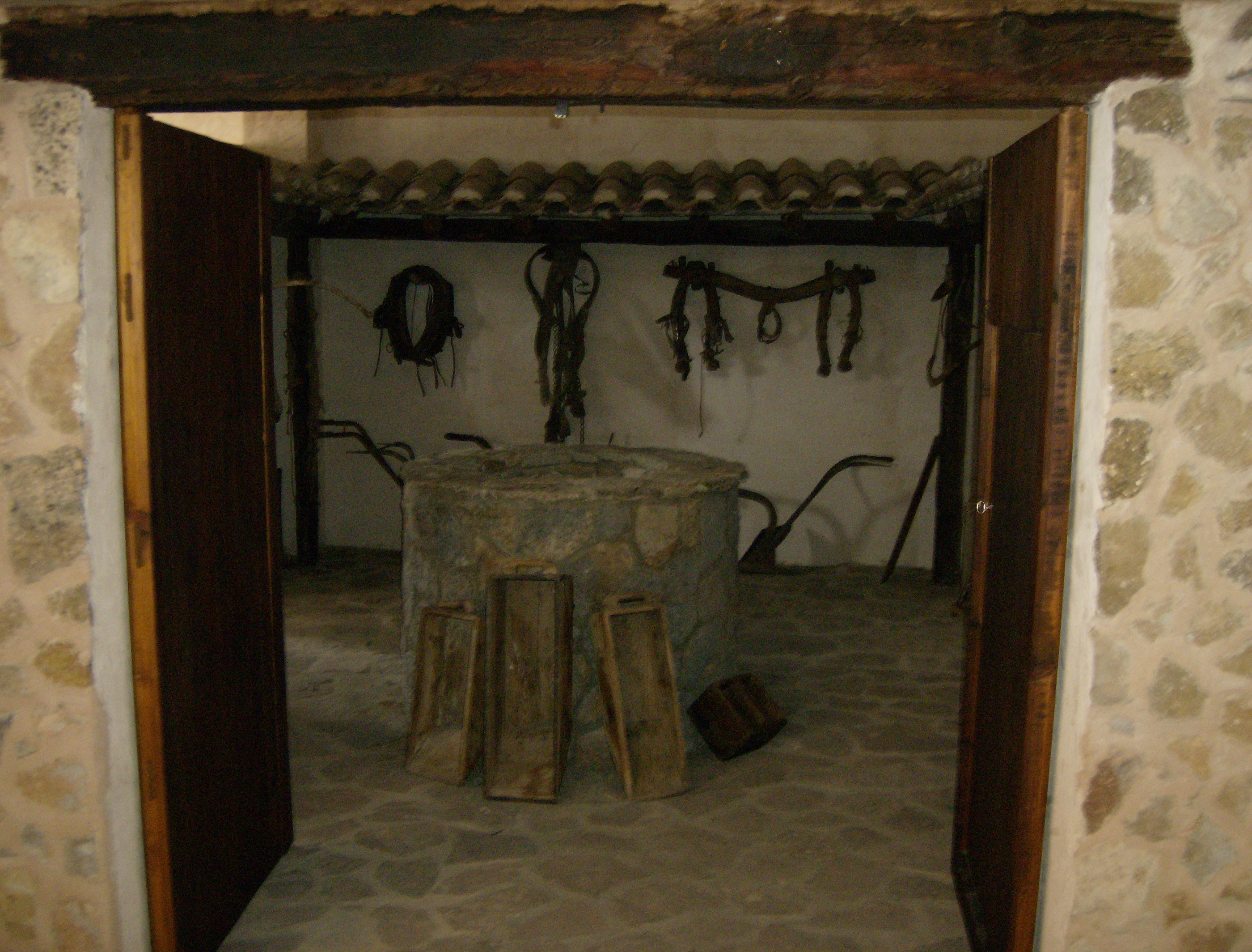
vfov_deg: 40.0
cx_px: 626
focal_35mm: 36
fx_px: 1308
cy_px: 476
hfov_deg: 51.1
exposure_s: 1/60
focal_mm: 6
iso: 200
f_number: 2.8
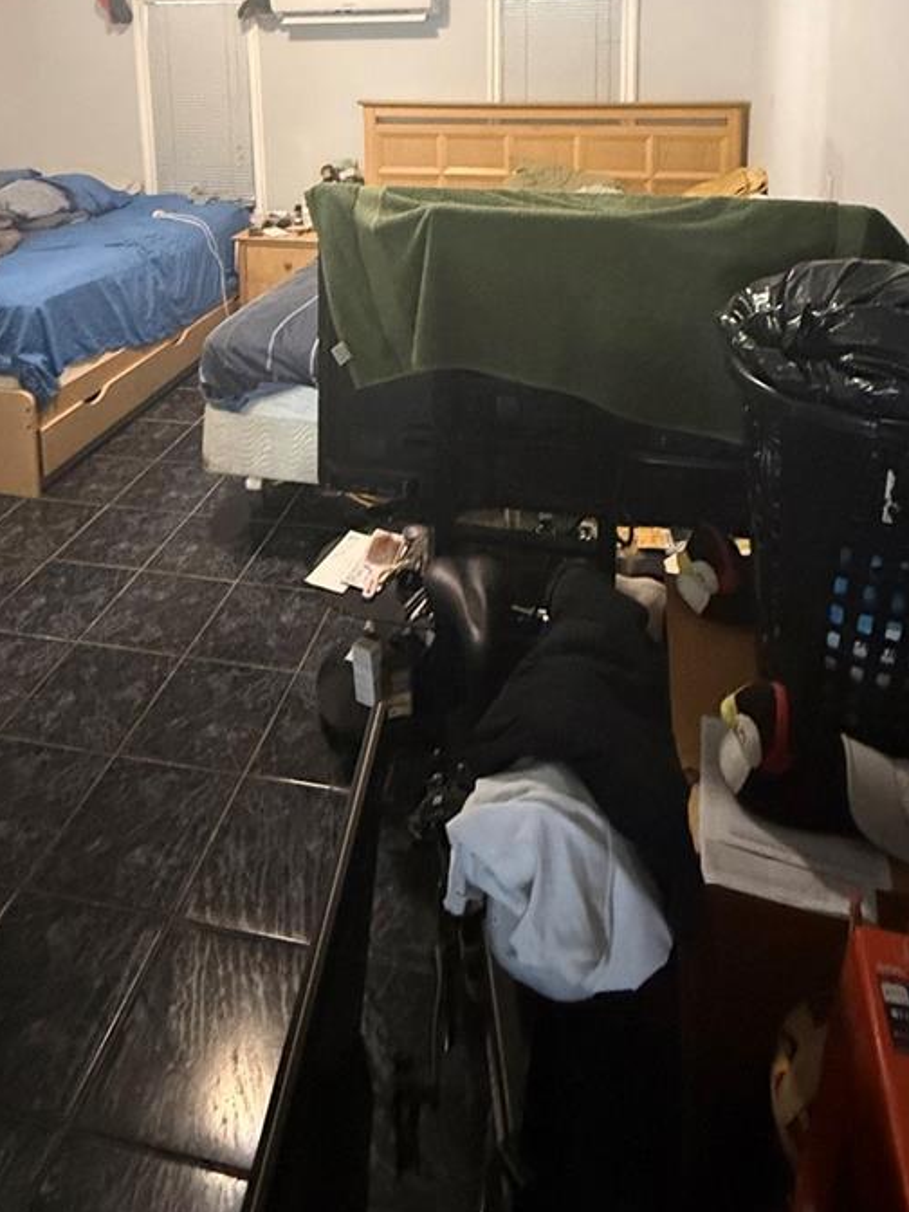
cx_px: 454
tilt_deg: -5.2
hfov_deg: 54.9
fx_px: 875
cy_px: 137
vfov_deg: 59.7
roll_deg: +0.9
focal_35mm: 25
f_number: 2.2
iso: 1000
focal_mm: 2.22
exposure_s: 1/40
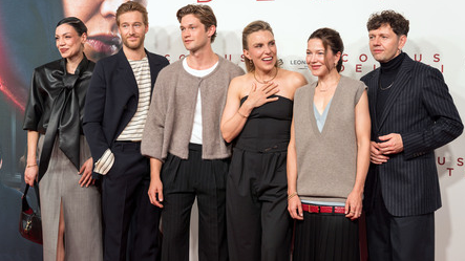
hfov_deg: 42.9
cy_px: 128
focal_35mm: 48
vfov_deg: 24.9
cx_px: 236
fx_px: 592
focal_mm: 45
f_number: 3.2
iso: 320
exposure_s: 1/200
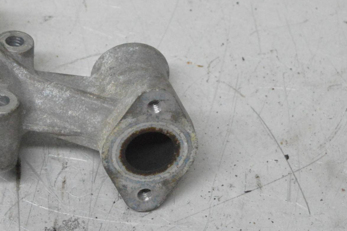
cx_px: 33
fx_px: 1705
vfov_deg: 7.7
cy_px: 89
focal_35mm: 177
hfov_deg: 11.5
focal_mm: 46
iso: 3600
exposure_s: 1/250
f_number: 5
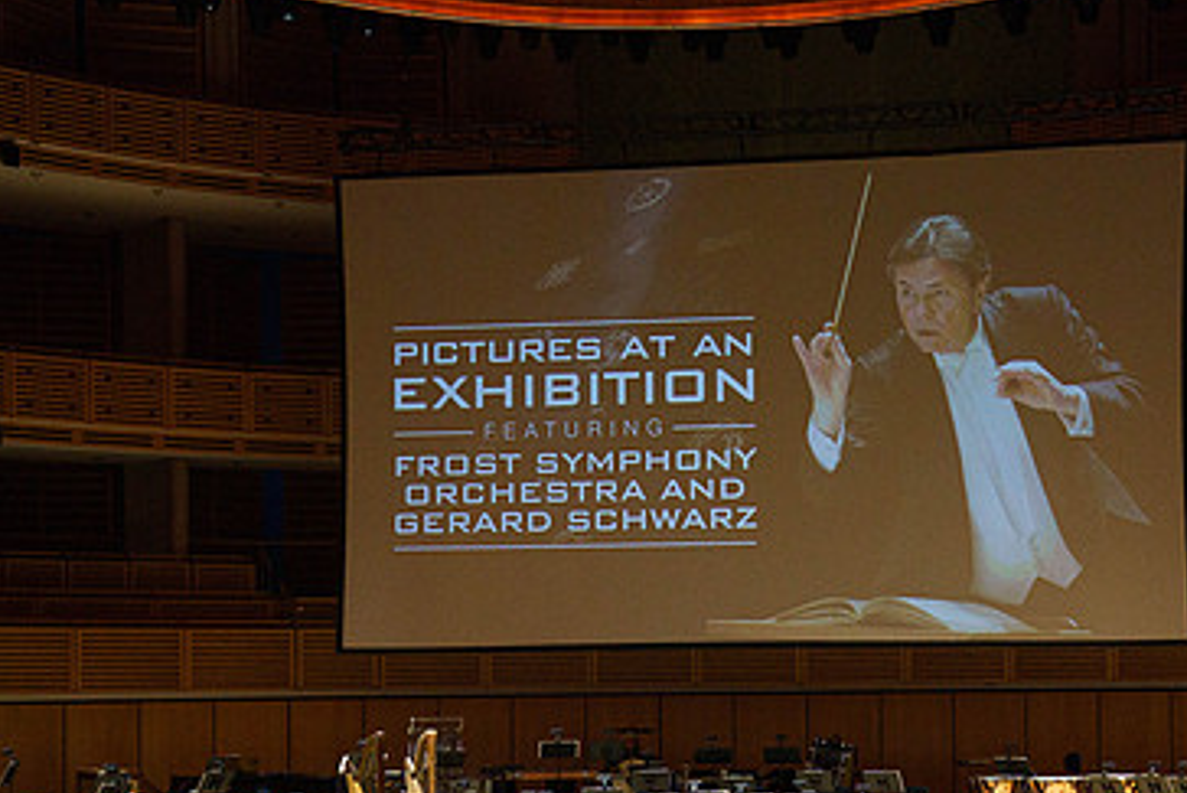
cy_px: 609
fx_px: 2474
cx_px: 730
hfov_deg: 26.9
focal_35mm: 75
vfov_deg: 18.1
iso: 3200
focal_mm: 46
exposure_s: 1/200
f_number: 7.1
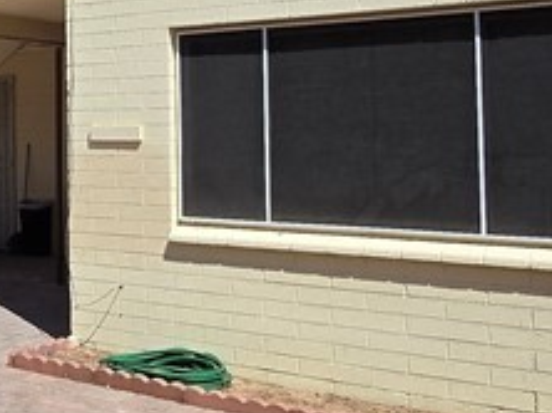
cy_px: 47
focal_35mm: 60
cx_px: -35
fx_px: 956
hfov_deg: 29.5
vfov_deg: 23.8
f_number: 2.2
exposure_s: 1/2708
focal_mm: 2.2
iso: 50
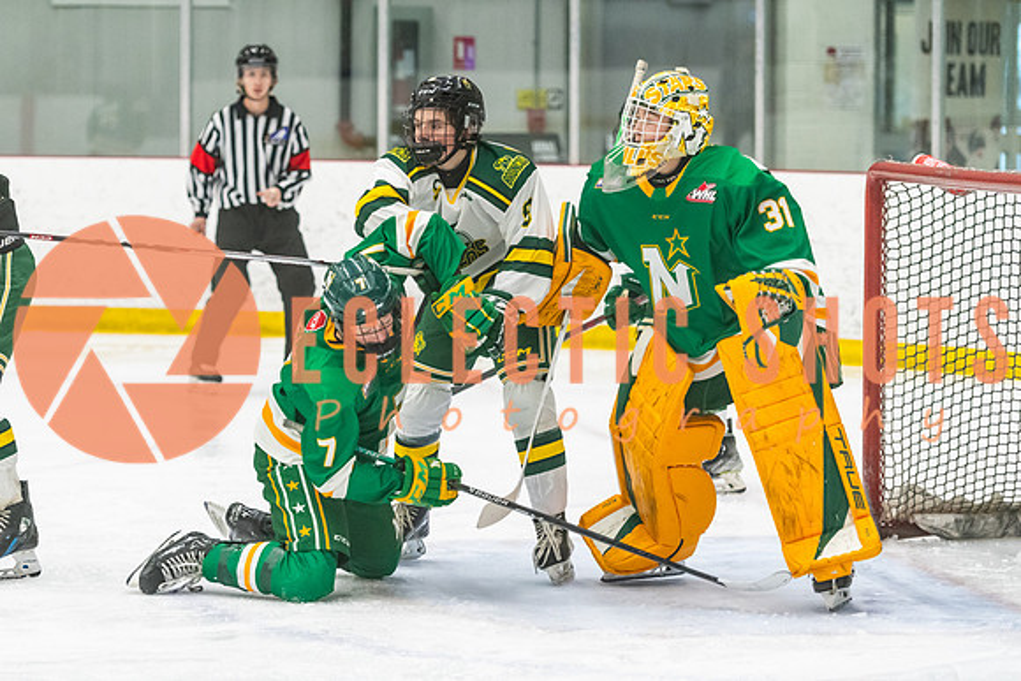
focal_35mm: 153
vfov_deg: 9.0
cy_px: 221
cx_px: 325
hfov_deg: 13.4
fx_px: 4330
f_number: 2.8
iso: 3200
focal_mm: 105
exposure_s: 1/800
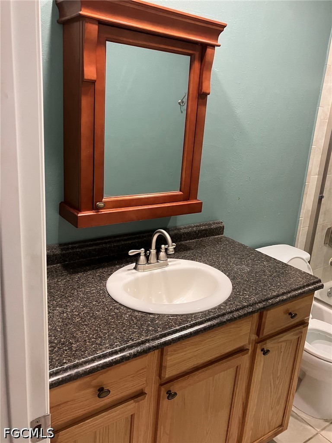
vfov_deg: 63.4
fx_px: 358
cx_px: 166
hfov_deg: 49.7
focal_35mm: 28
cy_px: 222
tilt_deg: -15.4
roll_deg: -2.9
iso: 200
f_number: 1.8
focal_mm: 3.99
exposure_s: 1/60
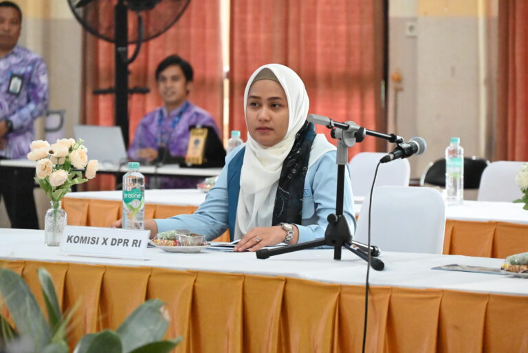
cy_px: 176
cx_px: 264
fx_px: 2568
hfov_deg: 11.7
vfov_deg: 7.9
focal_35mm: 175
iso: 25600
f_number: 6.3
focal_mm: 175
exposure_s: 1/200
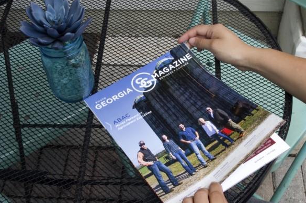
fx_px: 483
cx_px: 136
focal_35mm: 57
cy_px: 111
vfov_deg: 23.6
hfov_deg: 35.1
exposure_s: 1/15
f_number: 22
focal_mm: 30.63
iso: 400
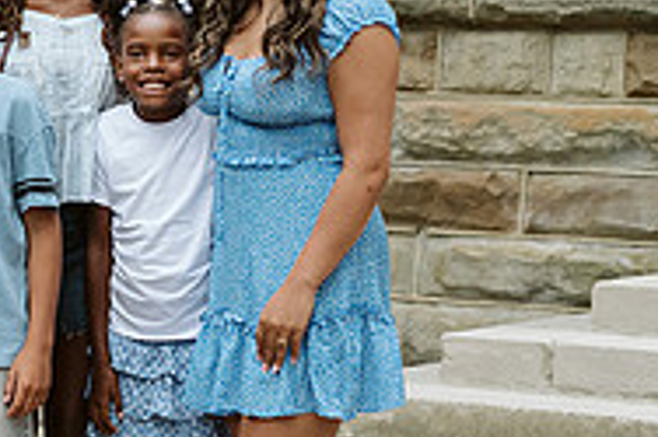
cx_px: -178
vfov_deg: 8.3
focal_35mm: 164
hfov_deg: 12.2
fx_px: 2995
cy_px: 119
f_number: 2.8
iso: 800
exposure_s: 1/320
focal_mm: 50
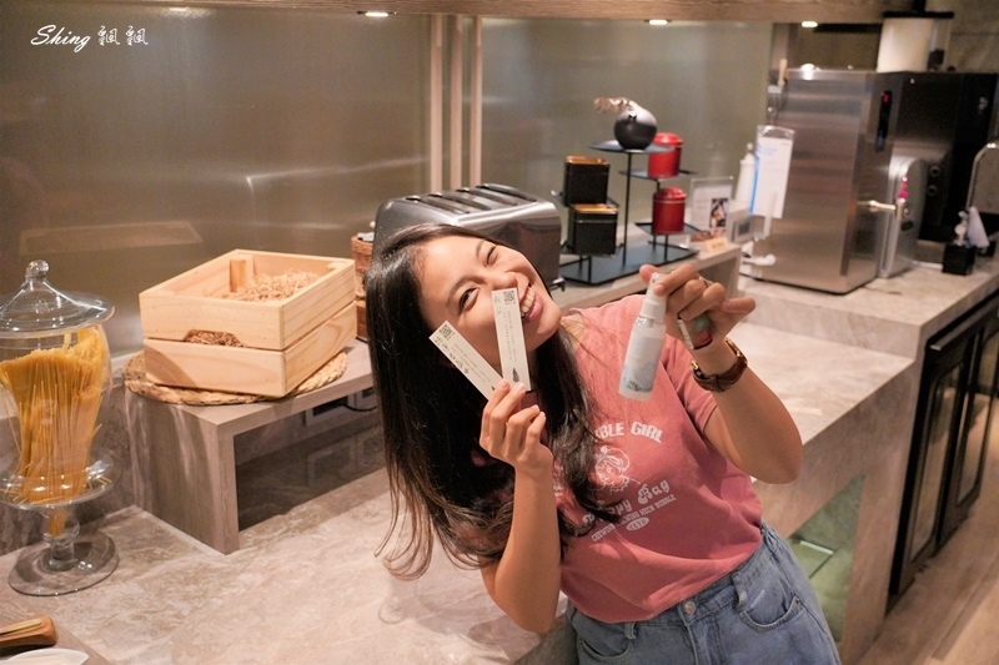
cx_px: 500
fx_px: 943
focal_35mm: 34
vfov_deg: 38.9
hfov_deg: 55.8
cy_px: 332
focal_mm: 34
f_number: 4
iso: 2000
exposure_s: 1/60
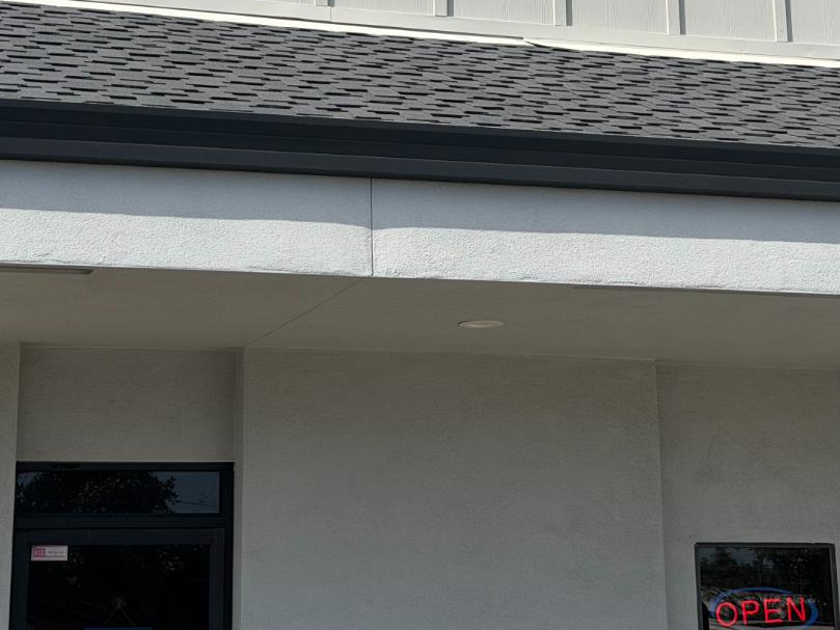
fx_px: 2160
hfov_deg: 22.0
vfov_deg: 16.5
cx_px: 463
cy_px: 107
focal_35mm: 89
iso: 64
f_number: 1.78
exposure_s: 1/5587
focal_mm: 6.76
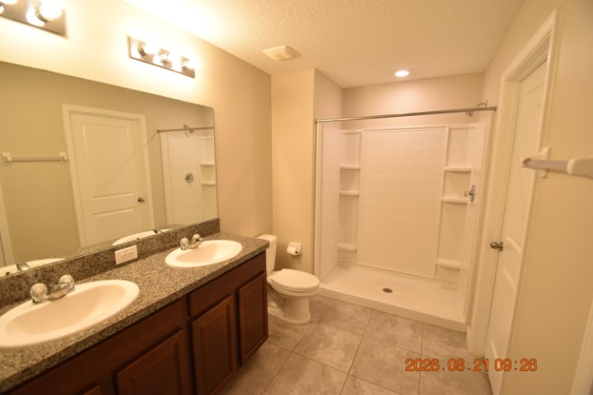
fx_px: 247
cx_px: 296
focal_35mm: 15
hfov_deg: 100.4
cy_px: 198
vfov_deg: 77.3
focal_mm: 10
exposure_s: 1/60
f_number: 4
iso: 400
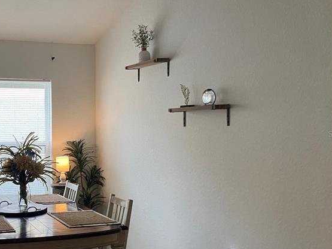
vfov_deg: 30.2
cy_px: 133
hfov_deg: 37.9
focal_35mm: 48
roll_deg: +0.4
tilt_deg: +0.1
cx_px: 58
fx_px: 460
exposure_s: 1/60
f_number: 1.8
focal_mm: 4.25
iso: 80
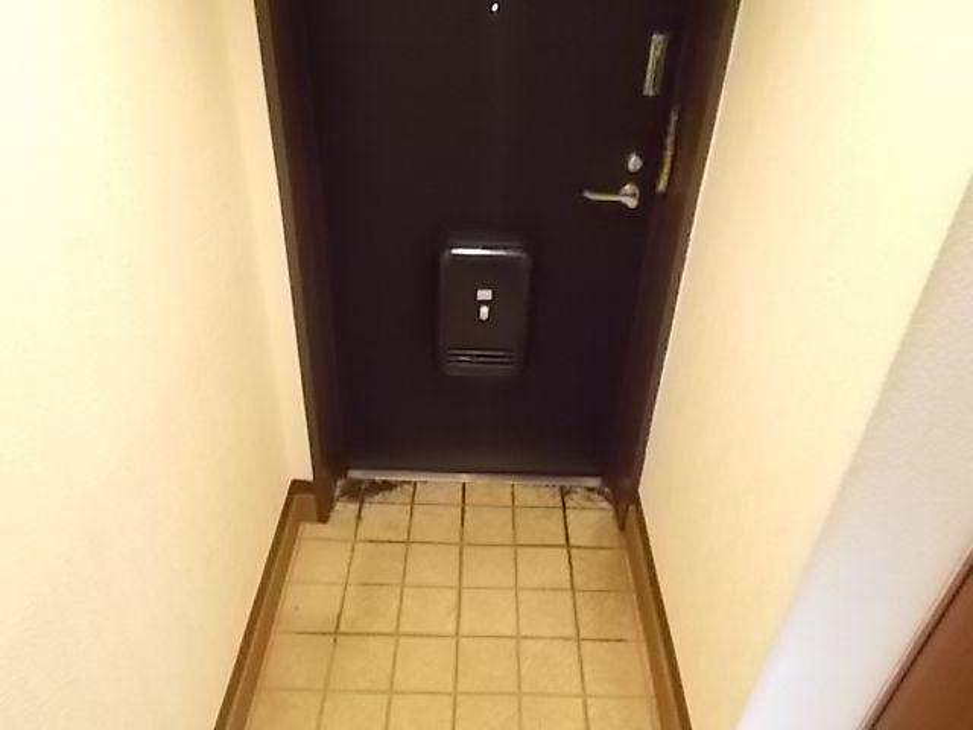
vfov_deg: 53.1
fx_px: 731
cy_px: 365
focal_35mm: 26
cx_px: 486
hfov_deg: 67.3
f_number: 3.2
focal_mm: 4.6
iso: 800
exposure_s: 1/6
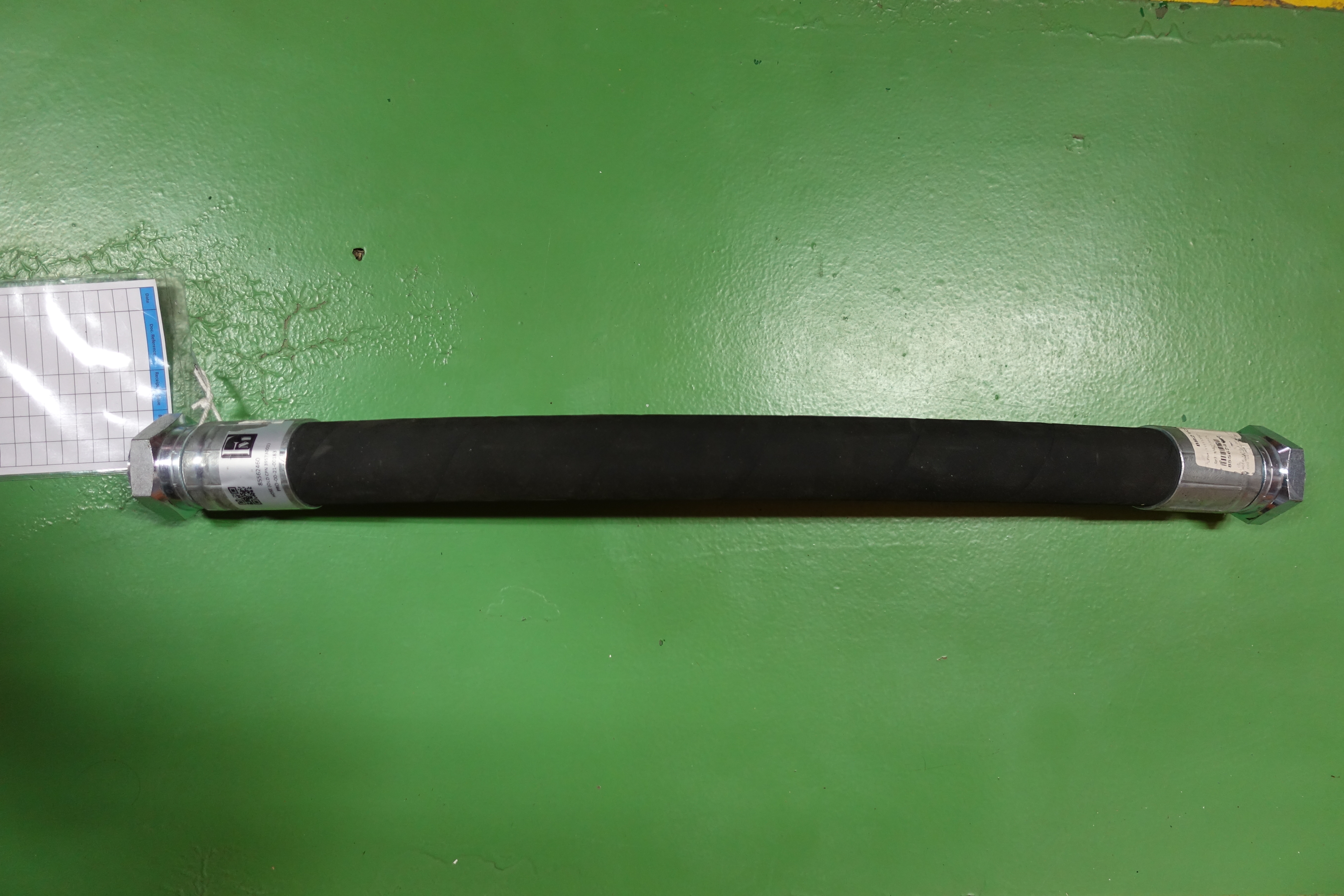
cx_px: 672
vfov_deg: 53.1
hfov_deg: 73.7
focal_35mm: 24
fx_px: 896
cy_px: 448
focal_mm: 8.8
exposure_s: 1/30
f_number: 1.8
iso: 500
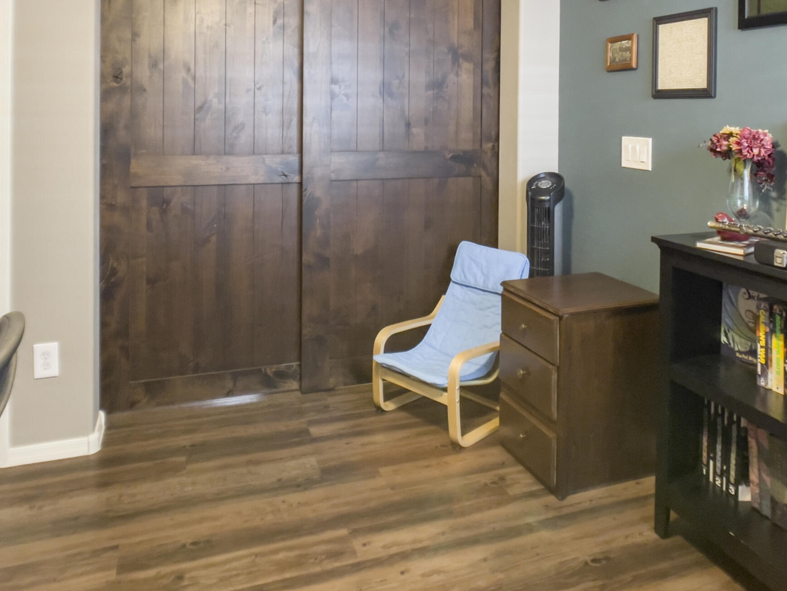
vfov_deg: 31.3
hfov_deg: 42.1
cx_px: 390
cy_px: 110
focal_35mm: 45
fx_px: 1023
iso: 250
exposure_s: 1/60
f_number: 1.6
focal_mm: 5.1
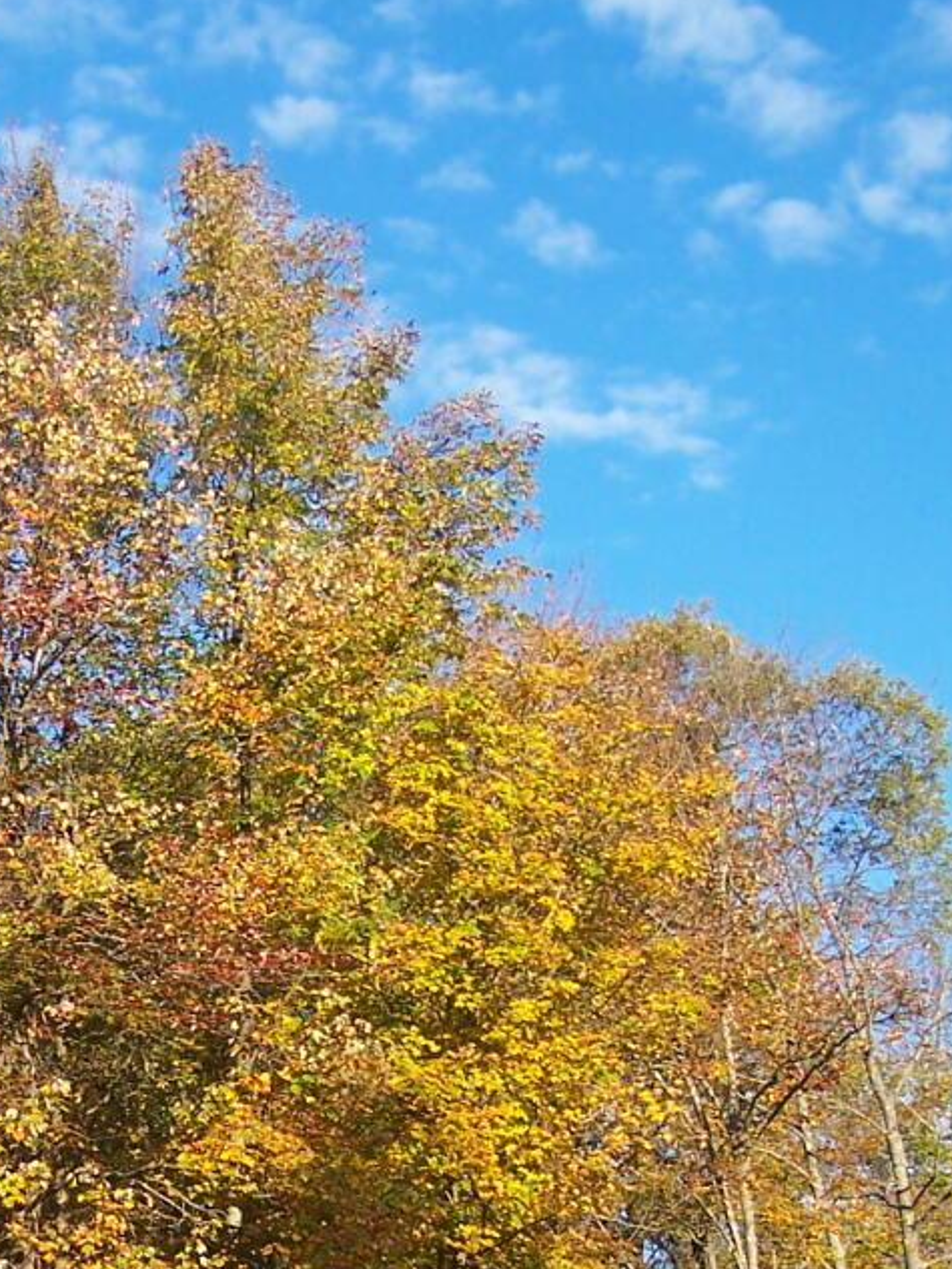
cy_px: 1292
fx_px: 3006
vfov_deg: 22.8
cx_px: 164
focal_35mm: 82
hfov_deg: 17.8
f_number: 2.8
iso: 80
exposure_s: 1/500
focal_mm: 6.3
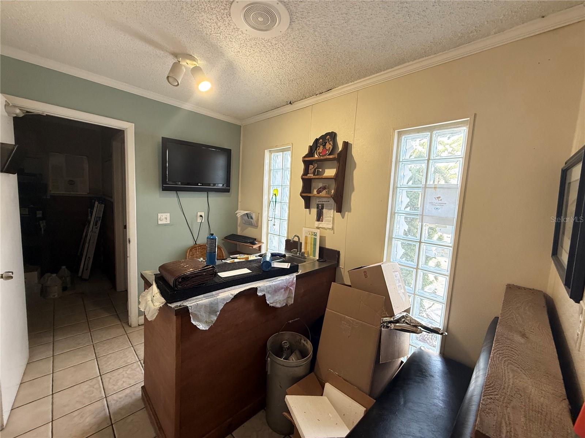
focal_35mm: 14
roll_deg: -2.9
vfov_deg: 85.7
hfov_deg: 102.1
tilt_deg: -6.2
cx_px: 292
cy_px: 219
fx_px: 237
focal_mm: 2.22
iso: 250
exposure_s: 1/60
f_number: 2.2
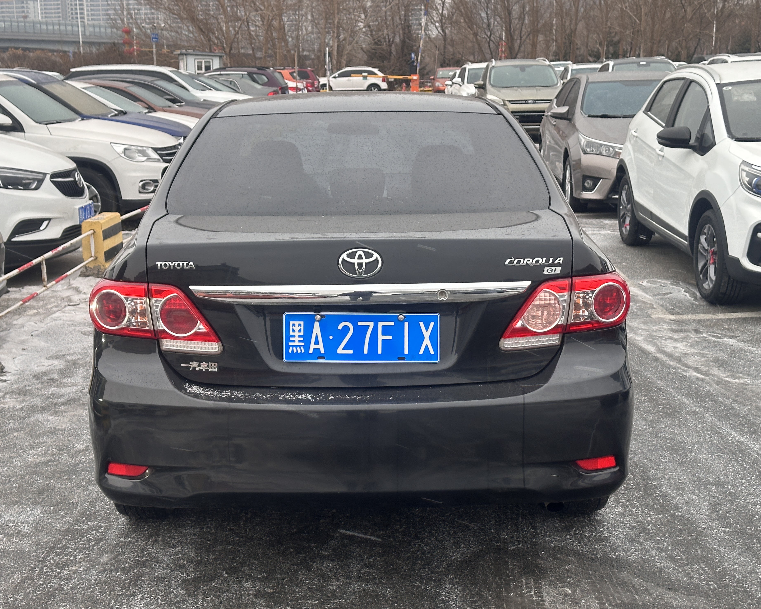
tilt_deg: -10.3
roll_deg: +2.3
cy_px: 304
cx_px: 373
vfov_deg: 29.7
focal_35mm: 51
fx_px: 1149
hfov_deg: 36.7
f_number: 1.78
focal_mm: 6.86
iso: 80
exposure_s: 1/85
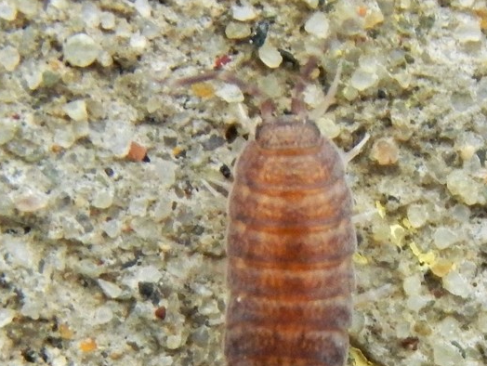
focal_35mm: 296
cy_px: 243
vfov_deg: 5.0
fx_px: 4168
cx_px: 295
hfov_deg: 6.7
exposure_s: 1/60
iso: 400
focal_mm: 32.8
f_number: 5.3
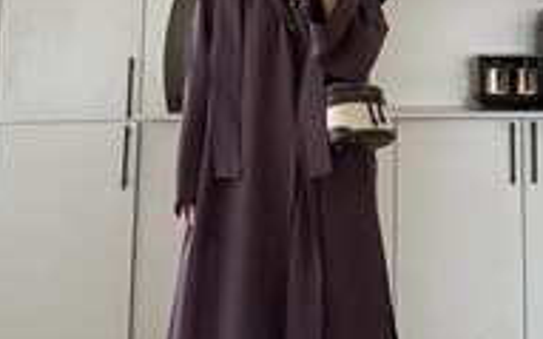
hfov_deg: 36.8
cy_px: 118
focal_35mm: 55
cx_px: 318
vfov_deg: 23.4
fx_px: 813
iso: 160
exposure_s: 1/121
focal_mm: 6.76
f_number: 1.78
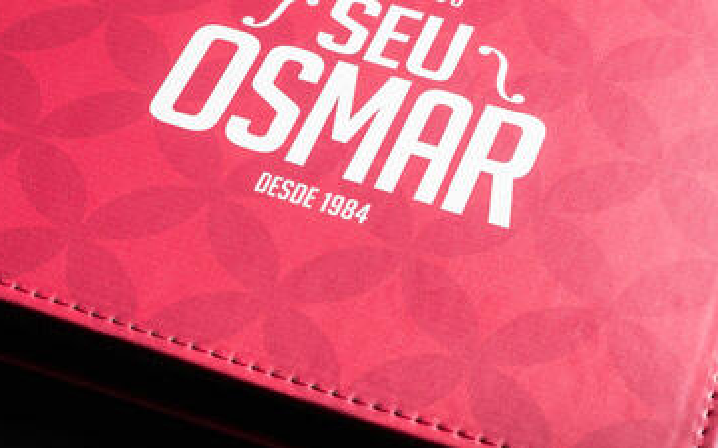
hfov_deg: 23.3
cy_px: 99
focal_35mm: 89
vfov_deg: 14.6
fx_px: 1740
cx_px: 350
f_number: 9
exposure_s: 1/80
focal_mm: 30
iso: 100
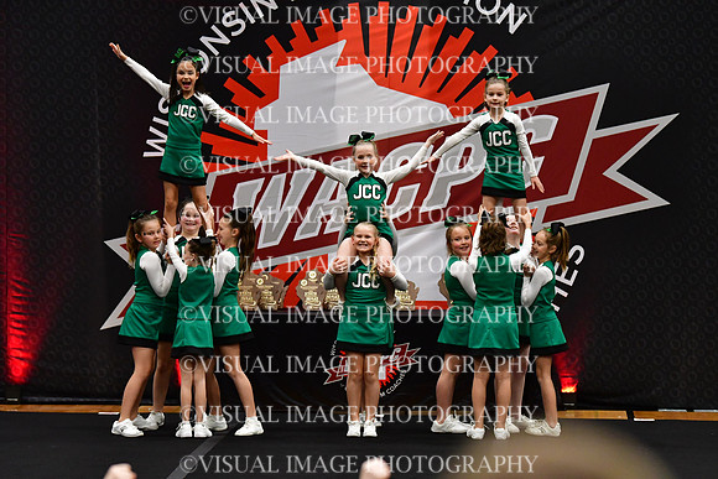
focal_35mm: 180
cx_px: 359
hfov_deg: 11.4
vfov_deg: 7.6
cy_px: 240
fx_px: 3591
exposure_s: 1/800
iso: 4000
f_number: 2.8
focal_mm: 120
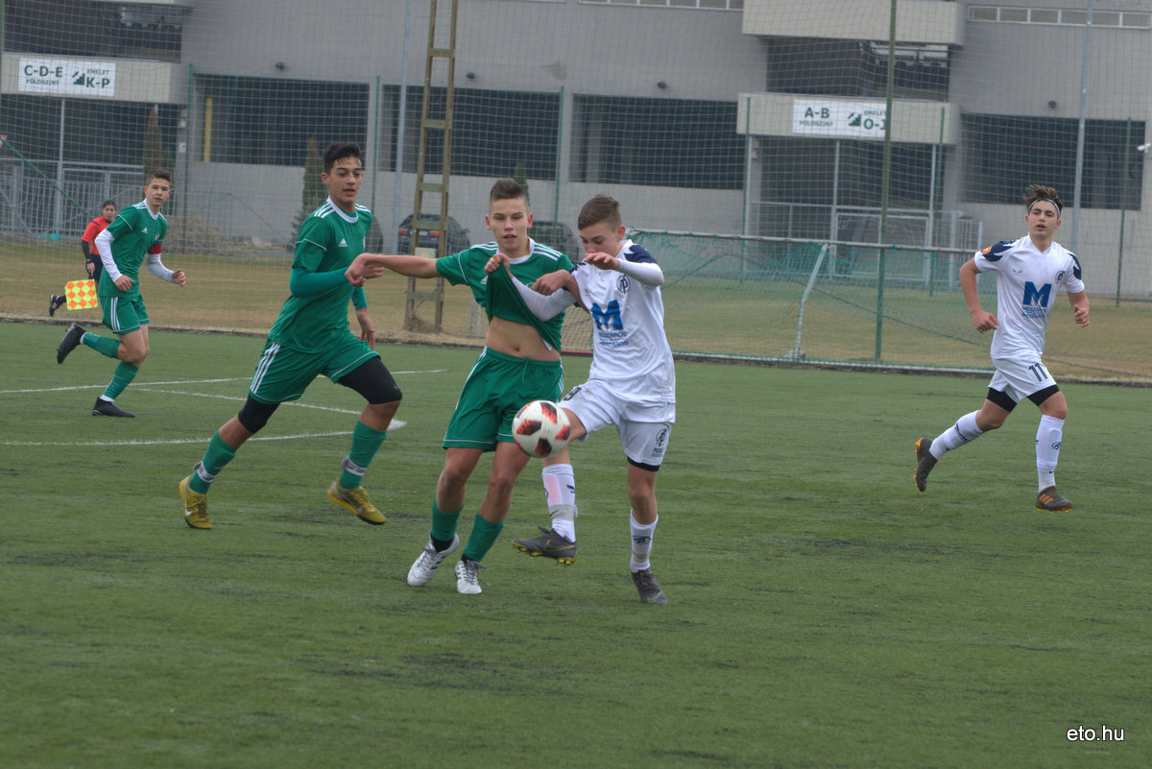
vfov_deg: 8.3
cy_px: 384
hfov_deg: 12.4
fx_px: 5282
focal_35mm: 165
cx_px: 576
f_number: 6.3
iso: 400
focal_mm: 110
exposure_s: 1/500
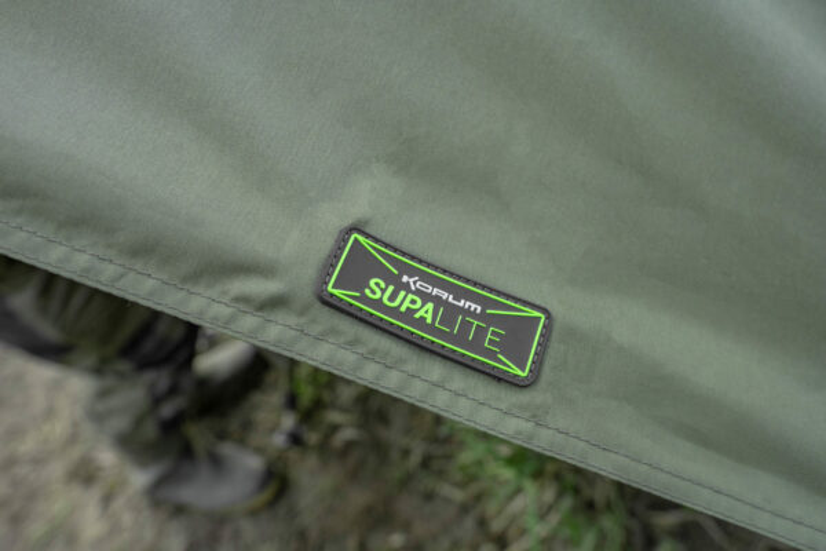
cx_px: 413
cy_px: 276
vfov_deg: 53.1
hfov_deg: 73.7
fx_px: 551
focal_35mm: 24
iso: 640
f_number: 5.6
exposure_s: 1/125
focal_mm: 24
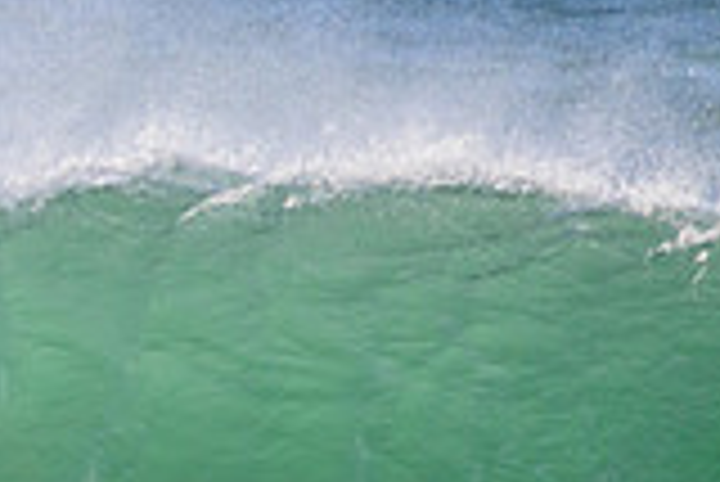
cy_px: 723
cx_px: -500
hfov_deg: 0.7
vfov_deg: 0.5
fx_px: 57991
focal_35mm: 2897
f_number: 11
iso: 1250
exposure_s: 1/2000
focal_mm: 800
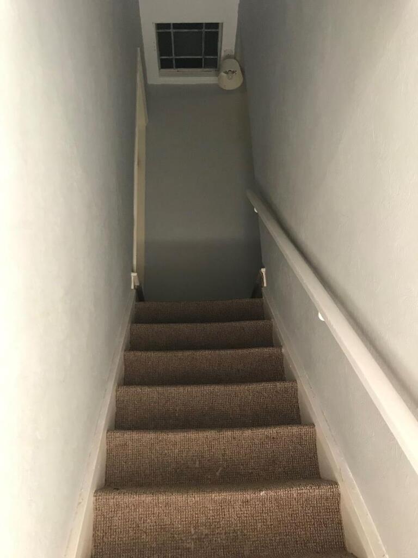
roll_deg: +3.4
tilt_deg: +23.0
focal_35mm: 28
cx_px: 209
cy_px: 279
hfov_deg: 49.7
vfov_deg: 63.4
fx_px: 451
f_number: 1.8
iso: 100
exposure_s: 1/17
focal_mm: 3.99
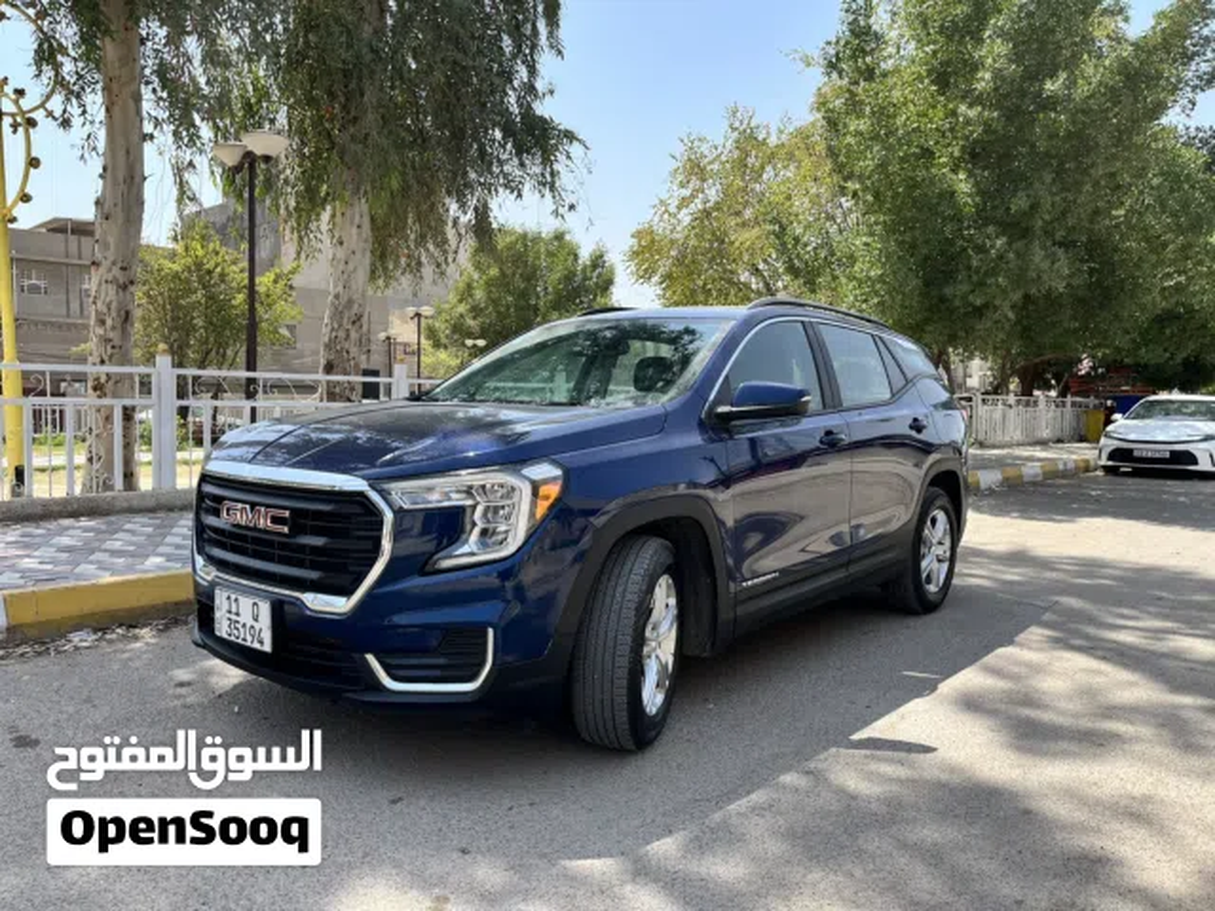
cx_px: 608
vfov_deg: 53.1
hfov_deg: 67.3
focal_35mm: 26
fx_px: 913
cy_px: 456
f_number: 1.6
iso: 50
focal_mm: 5.1
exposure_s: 1/1458
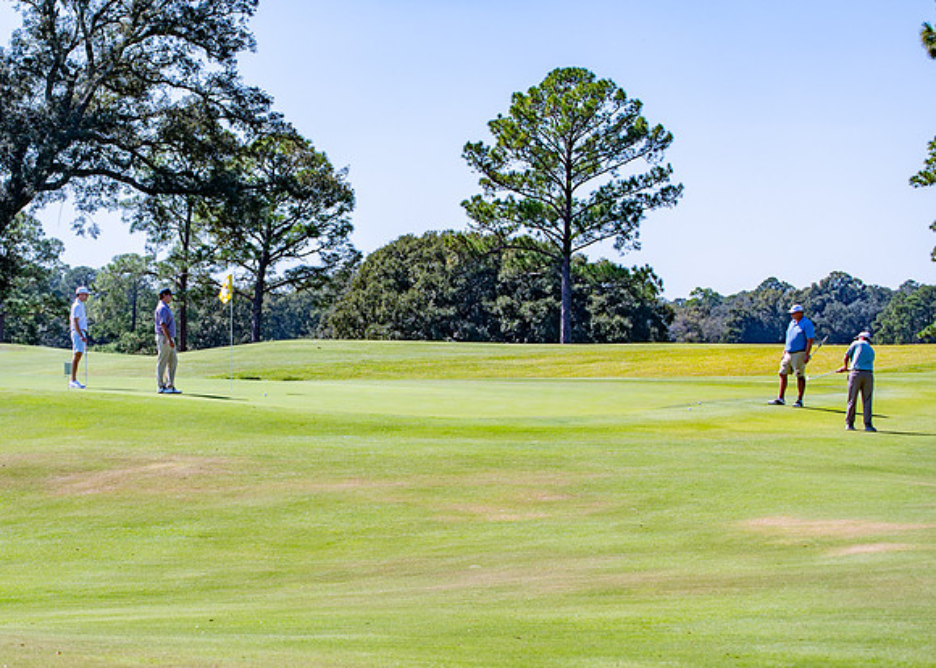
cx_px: 211
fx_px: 2923
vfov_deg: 13.0
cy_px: 291
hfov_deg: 18.1
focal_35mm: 110
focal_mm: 70
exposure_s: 1/1000
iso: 100
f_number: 4
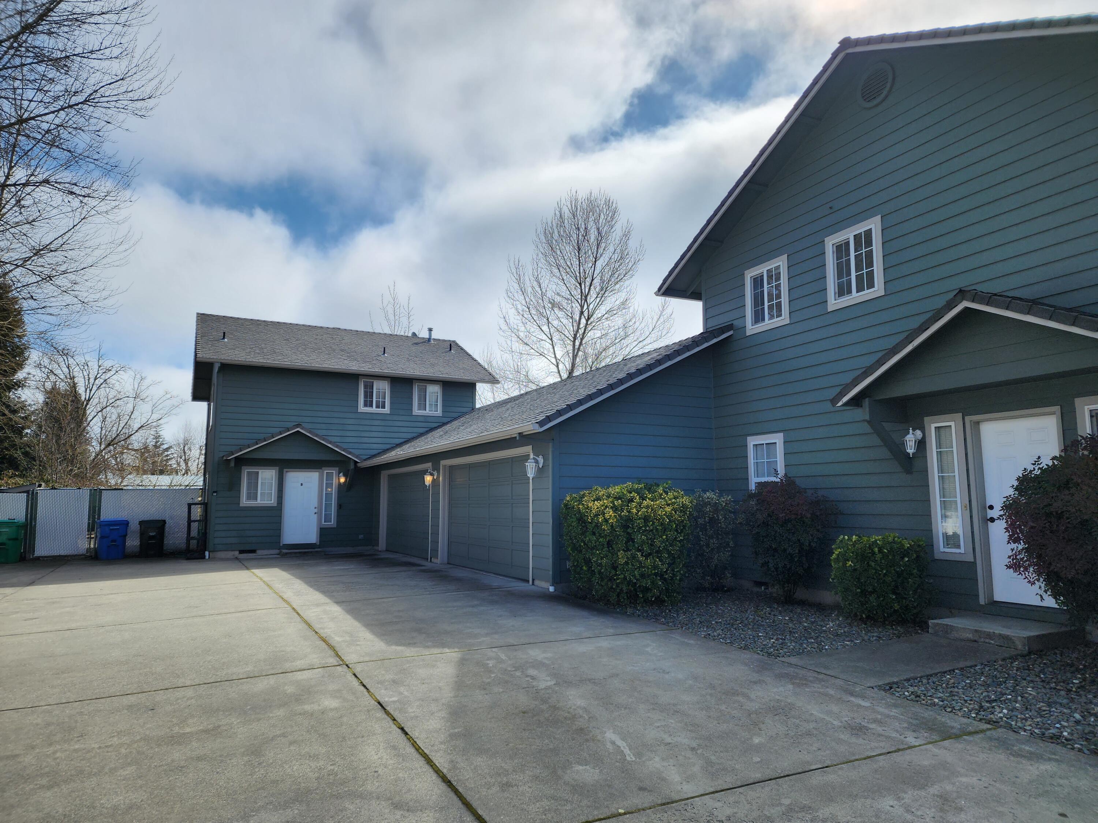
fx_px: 730
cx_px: 549
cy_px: 412
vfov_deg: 58.9
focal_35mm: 23
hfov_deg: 73.9
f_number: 1.8
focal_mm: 6.4
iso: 12
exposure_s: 1/1641
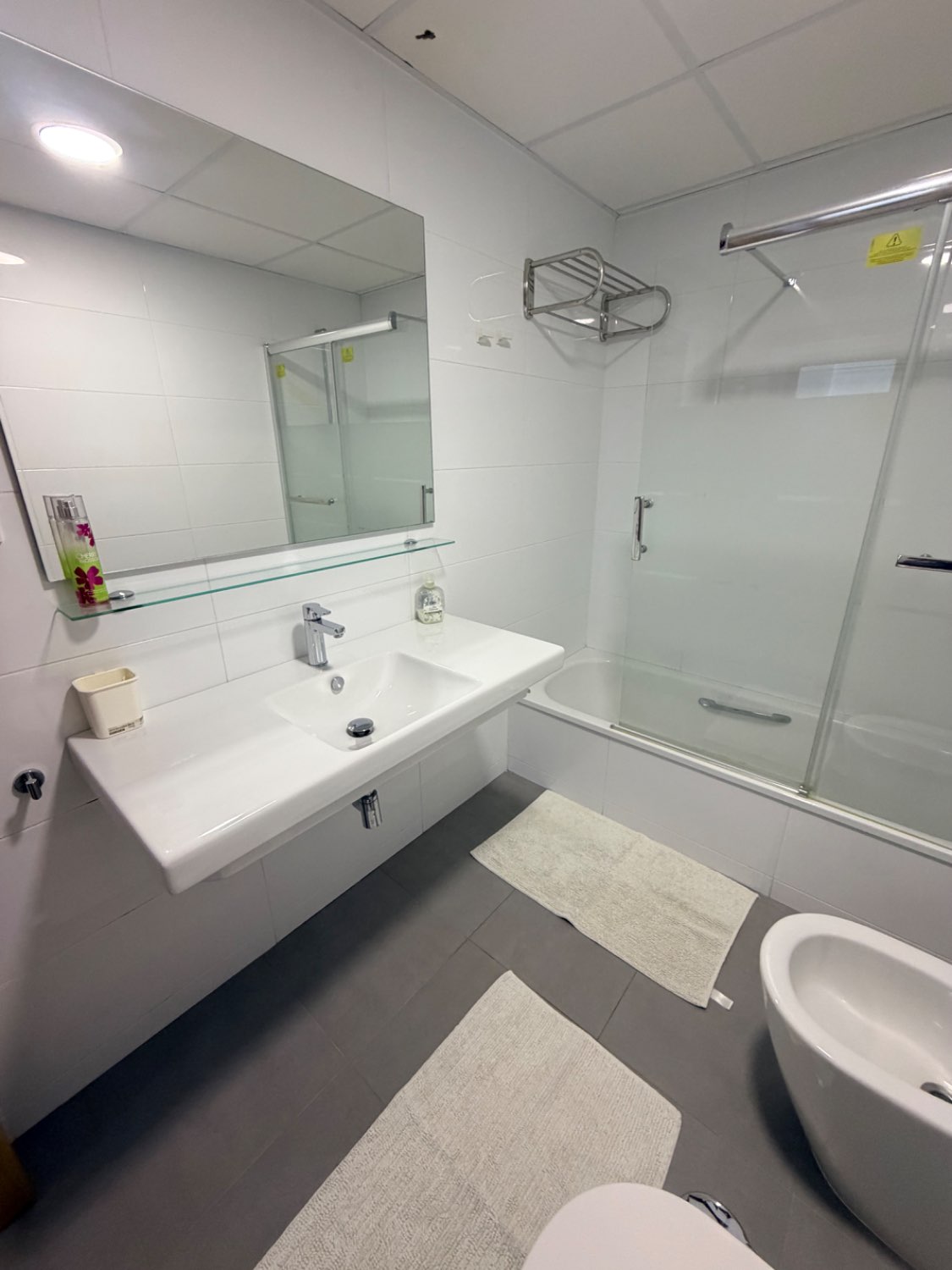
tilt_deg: -20.4
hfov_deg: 85.7
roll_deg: +0.7
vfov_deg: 102.1
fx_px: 513
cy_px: 635
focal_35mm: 14
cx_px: 476
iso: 320
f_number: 2.2
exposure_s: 1/97
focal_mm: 2.22
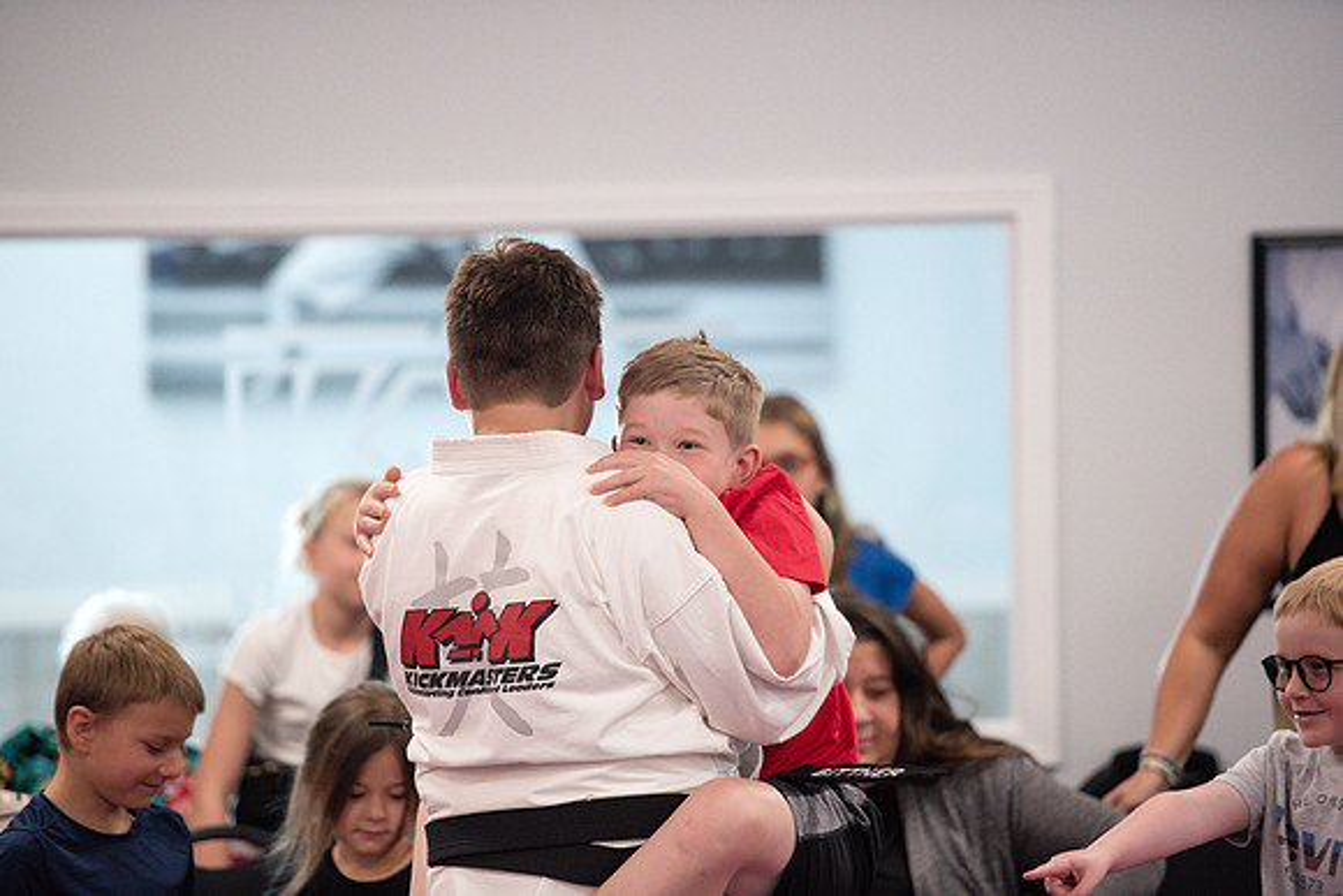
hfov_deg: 11.1
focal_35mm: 185
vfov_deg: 7.4
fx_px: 6903
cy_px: 448
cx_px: 672
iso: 1600
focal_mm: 185
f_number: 2.8
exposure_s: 1/400
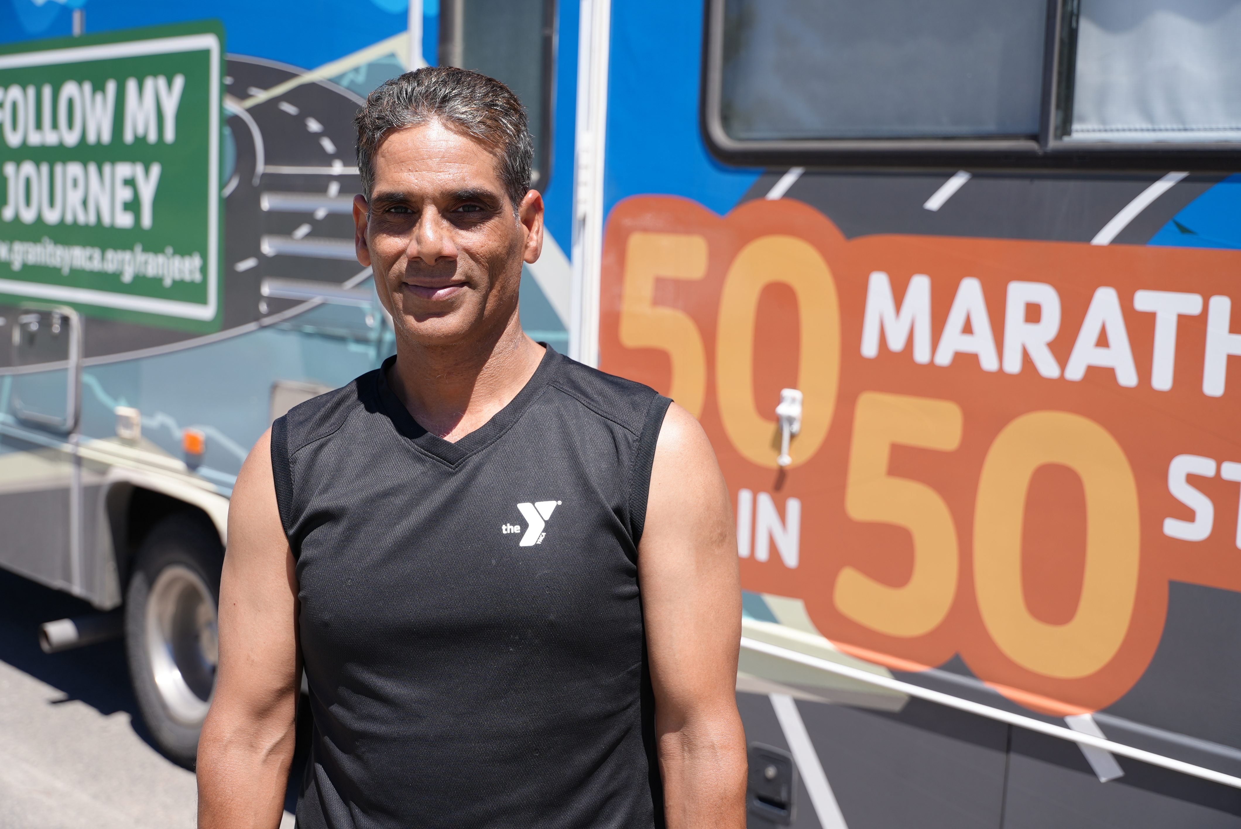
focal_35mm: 51
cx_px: 620
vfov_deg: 26.5
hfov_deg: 38.9
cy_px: 414
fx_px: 1759
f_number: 4.5
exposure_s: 1/400
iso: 80
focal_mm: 51
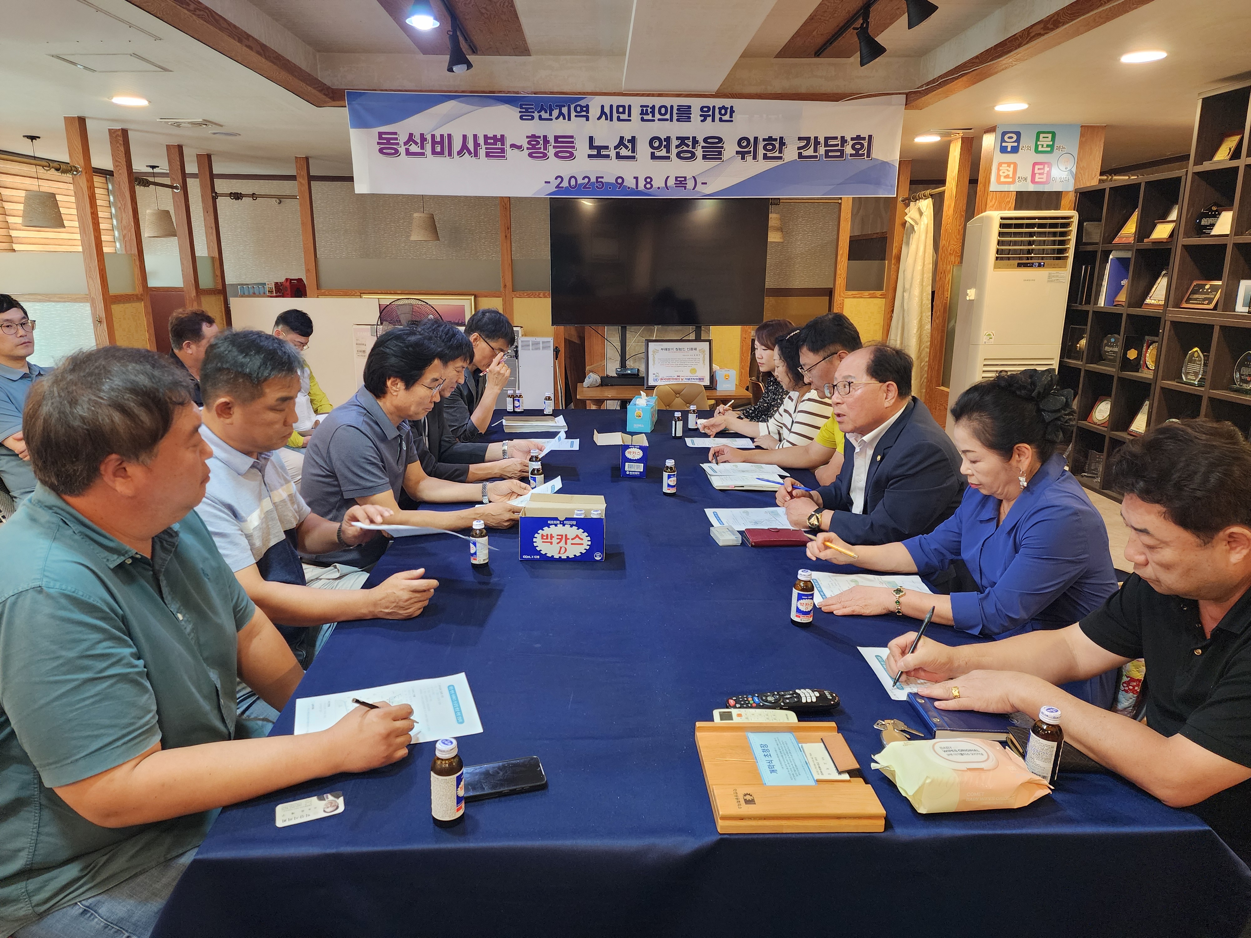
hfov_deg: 73.9
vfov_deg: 58.9
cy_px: 469
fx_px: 831
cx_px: 626
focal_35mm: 23
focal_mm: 6.4
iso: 500
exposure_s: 1/120
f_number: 1.8
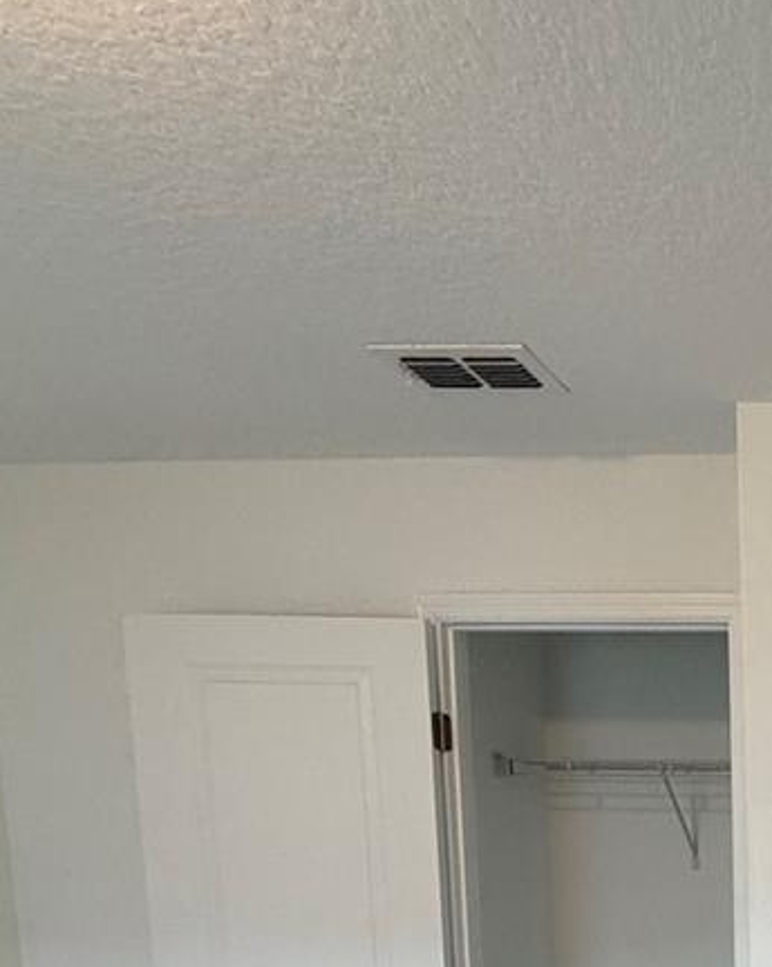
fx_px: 1086
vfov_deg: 40.7
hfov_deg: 31.4
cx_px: 971
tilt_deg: -8.8
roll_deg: -0.7
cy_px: 1007
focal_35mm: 38
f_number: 2.2
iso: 160
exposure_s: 1/120
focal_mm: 2.22
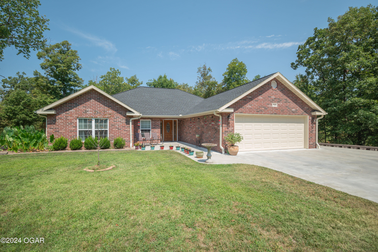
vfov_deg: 71.0
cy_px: 126
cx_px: 185
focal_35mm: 17
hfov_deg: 93.8
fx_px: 177
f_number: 9
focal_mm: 16.5
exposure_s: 1/60
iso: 100
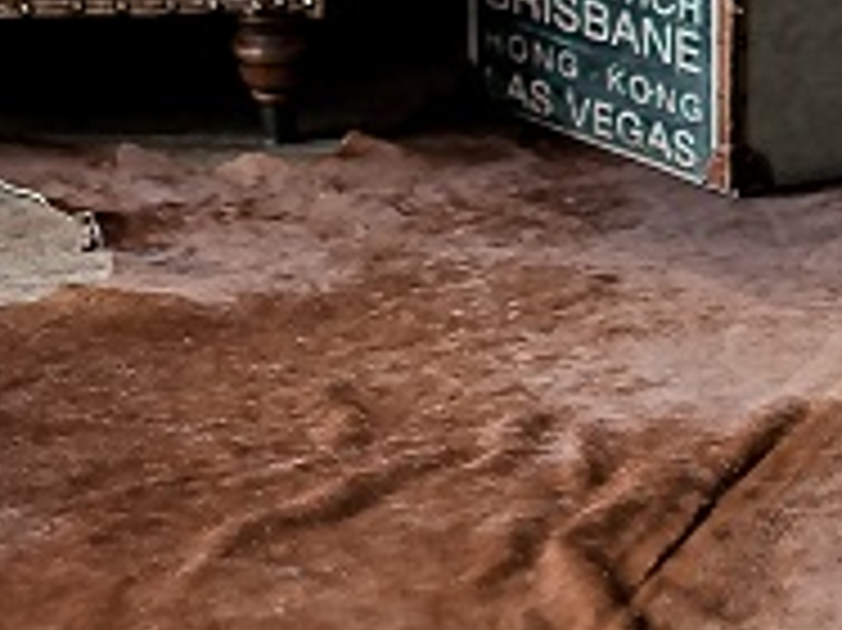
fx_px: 6247
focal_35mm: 257
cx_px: 324
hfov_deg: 7.7
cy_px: -421
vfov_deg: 5.7
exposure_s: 1/125
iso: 125
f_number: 1.8
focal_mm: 50
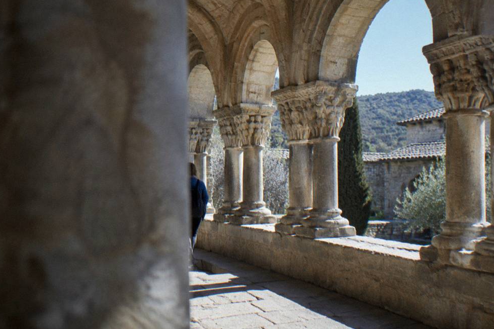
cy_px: 165
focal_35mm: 41
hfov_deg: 47.4
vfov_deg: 32.6
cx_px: 249
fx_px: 562
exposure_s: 1/80
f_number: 11
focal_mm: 40
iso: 320
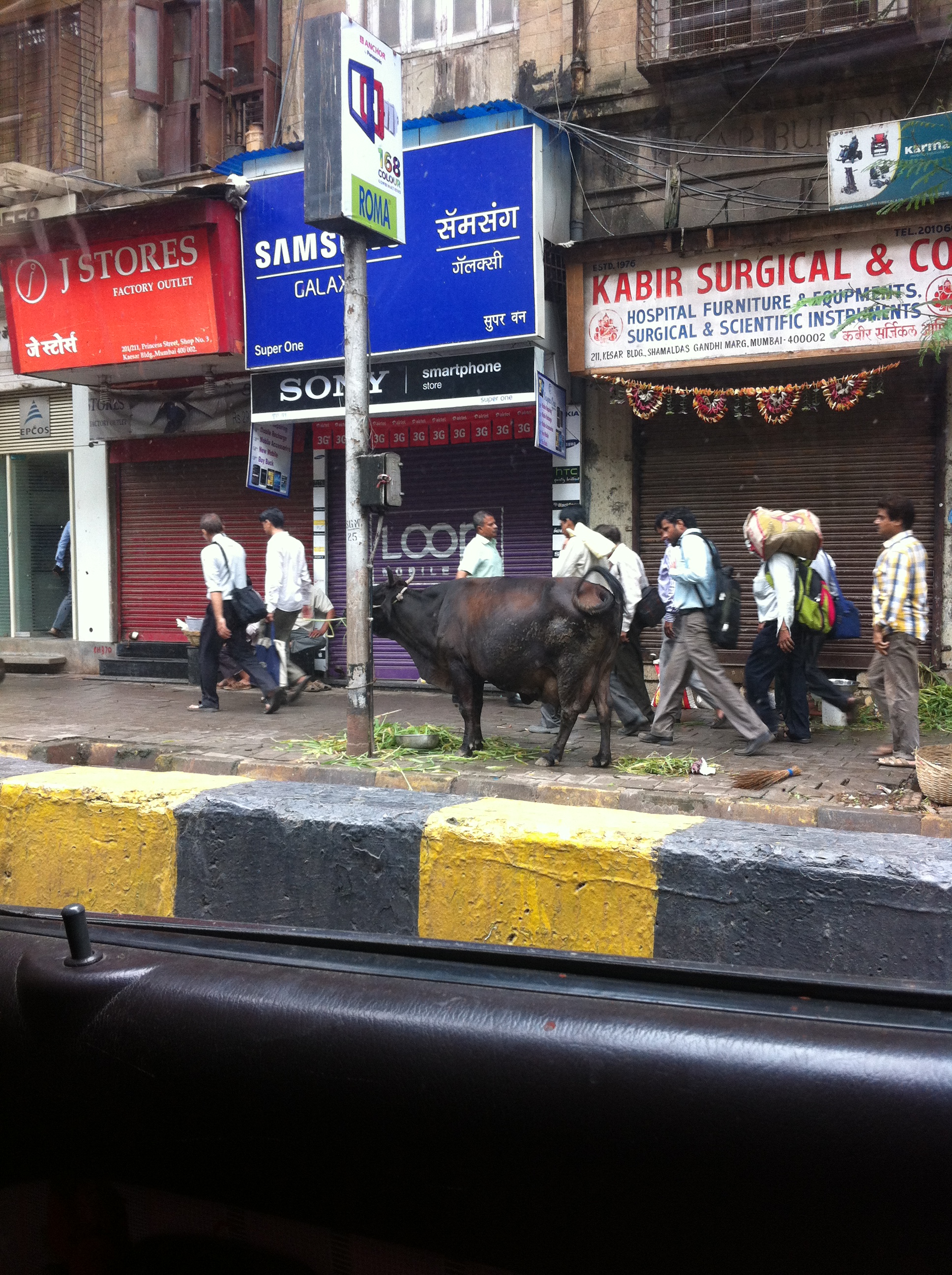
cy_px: 638
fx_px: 1287
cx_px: 476
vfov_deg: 52.7
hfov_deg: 40.6
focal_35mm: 35
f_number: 2.8
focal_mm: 3.85
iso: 100
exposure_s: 1/60
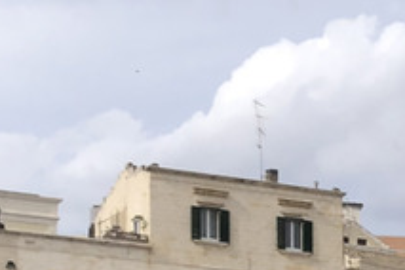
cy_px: 582
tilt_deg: +0.8
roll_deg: +0.8
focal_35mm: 164
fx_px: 1845
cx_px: 527
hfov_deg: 12.2
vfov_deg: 7.9
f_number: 1.8
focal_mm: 4
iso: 20
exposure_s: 1/2558
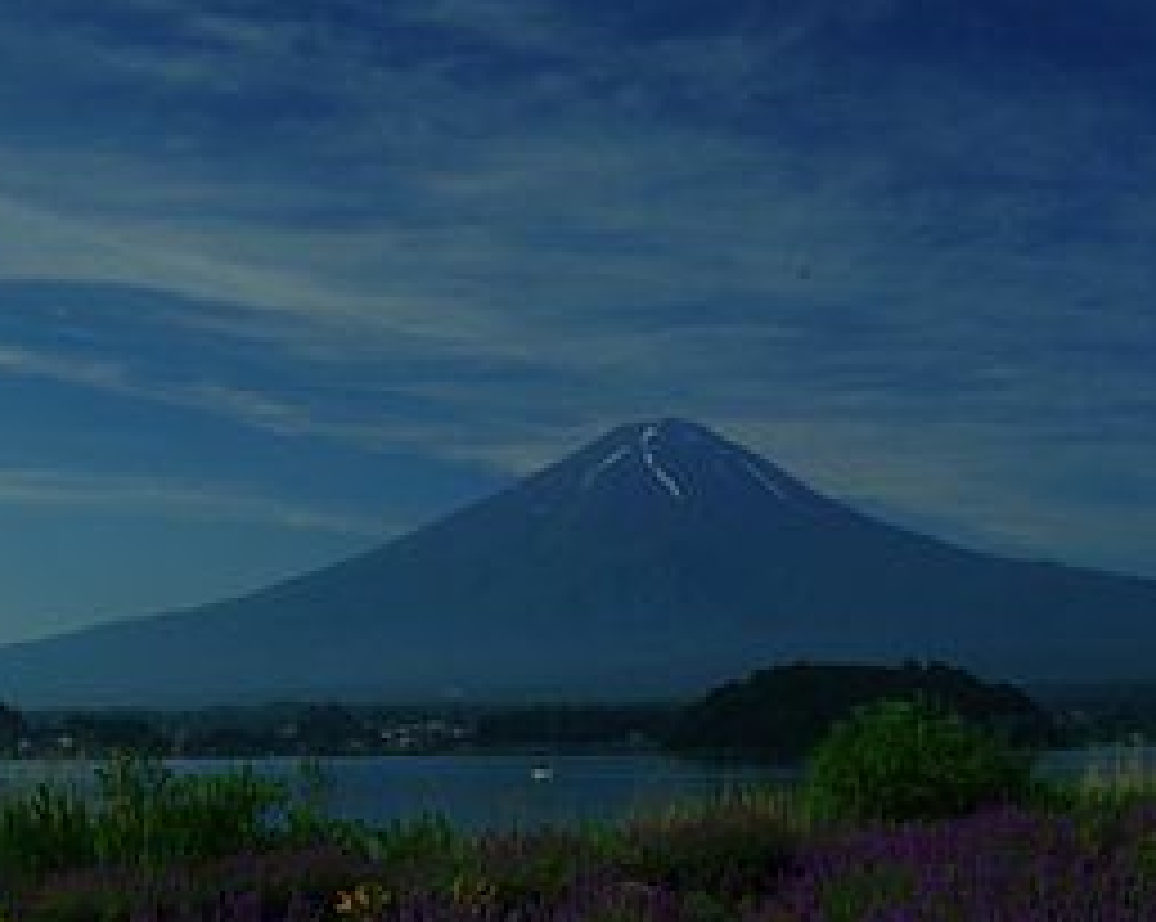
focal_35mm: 59
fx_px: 2014
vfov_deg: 25.6
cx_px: 598
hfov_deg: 32.0
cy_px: 648
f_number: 22
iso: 200
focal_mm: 21
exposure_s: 1/10
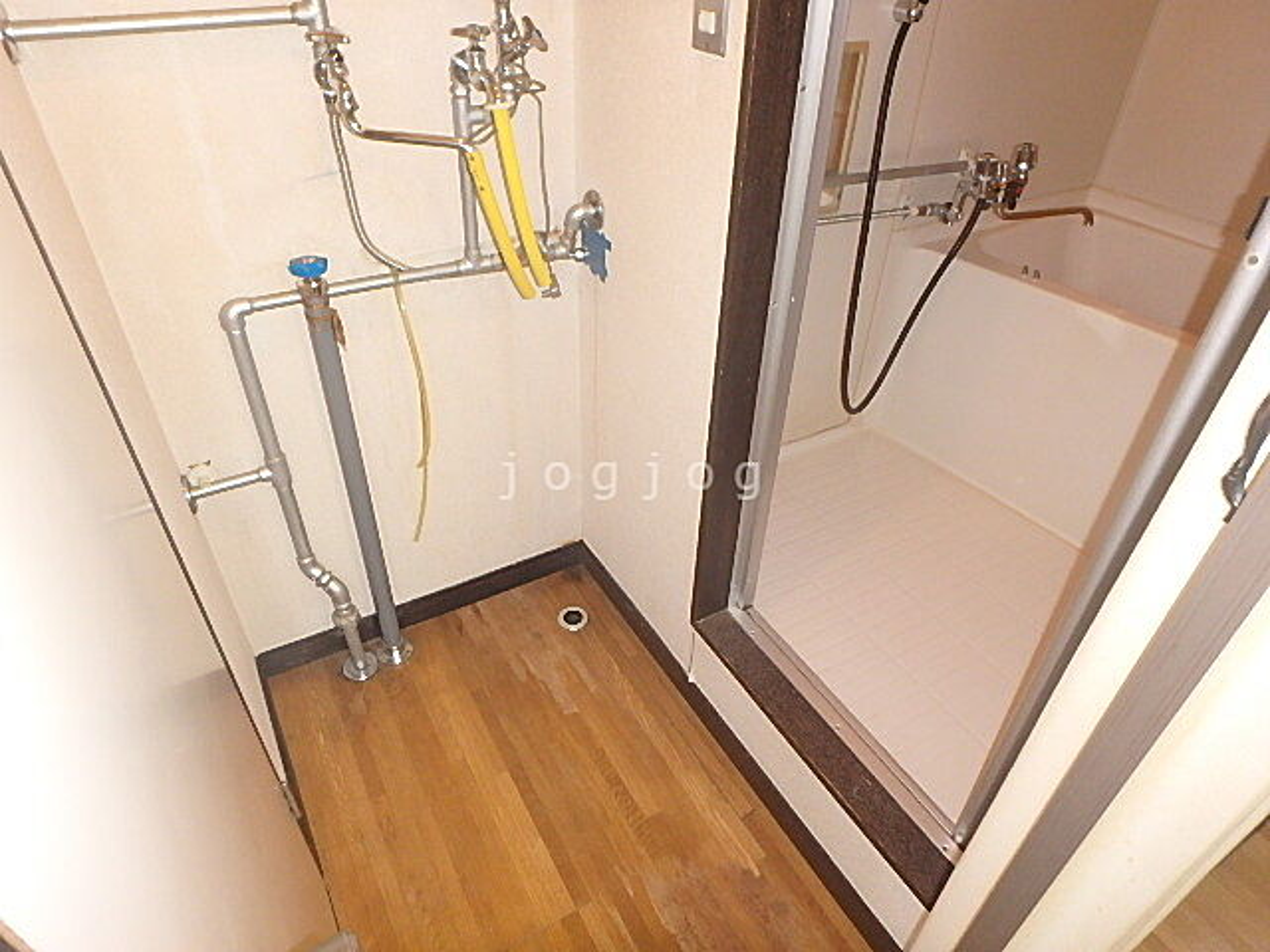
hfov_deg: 79.0
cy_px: 476
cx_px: 635
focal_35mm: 21
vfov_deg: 63.4
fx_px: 770
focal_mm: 3.7
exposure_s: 1/30
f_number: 3.5
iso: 400
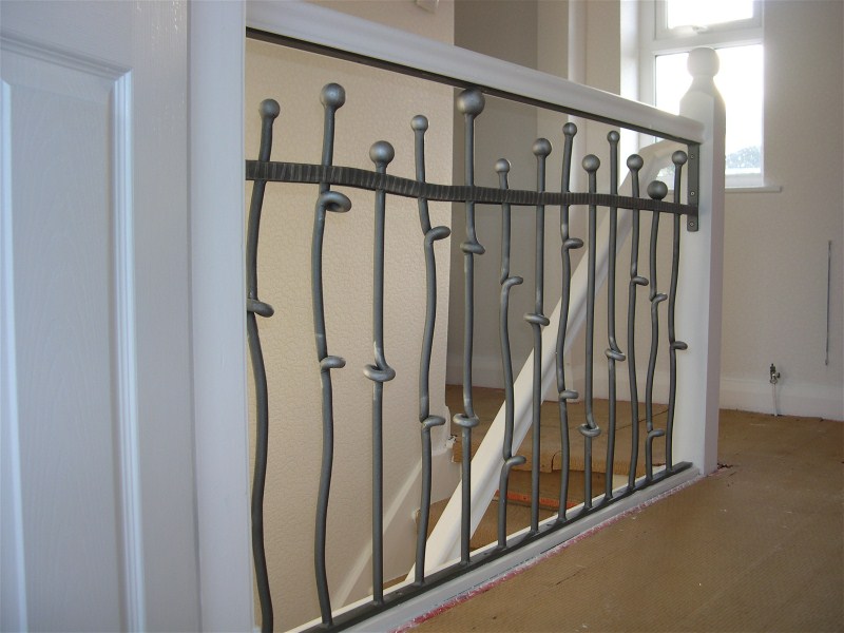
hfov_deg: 49.0
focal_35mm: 38
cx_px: 422
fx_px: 927
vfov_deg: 37.7
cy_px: 316
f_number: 2.8
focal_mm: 8
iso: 100
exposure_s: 1/30
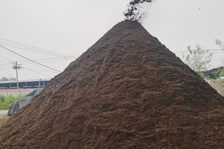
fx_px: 267
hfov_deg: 45.4
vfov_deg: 30.2
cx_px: 123
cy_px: 125
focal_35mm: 43
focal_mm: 5.58
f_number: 1.8
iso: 50
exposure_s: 1/735
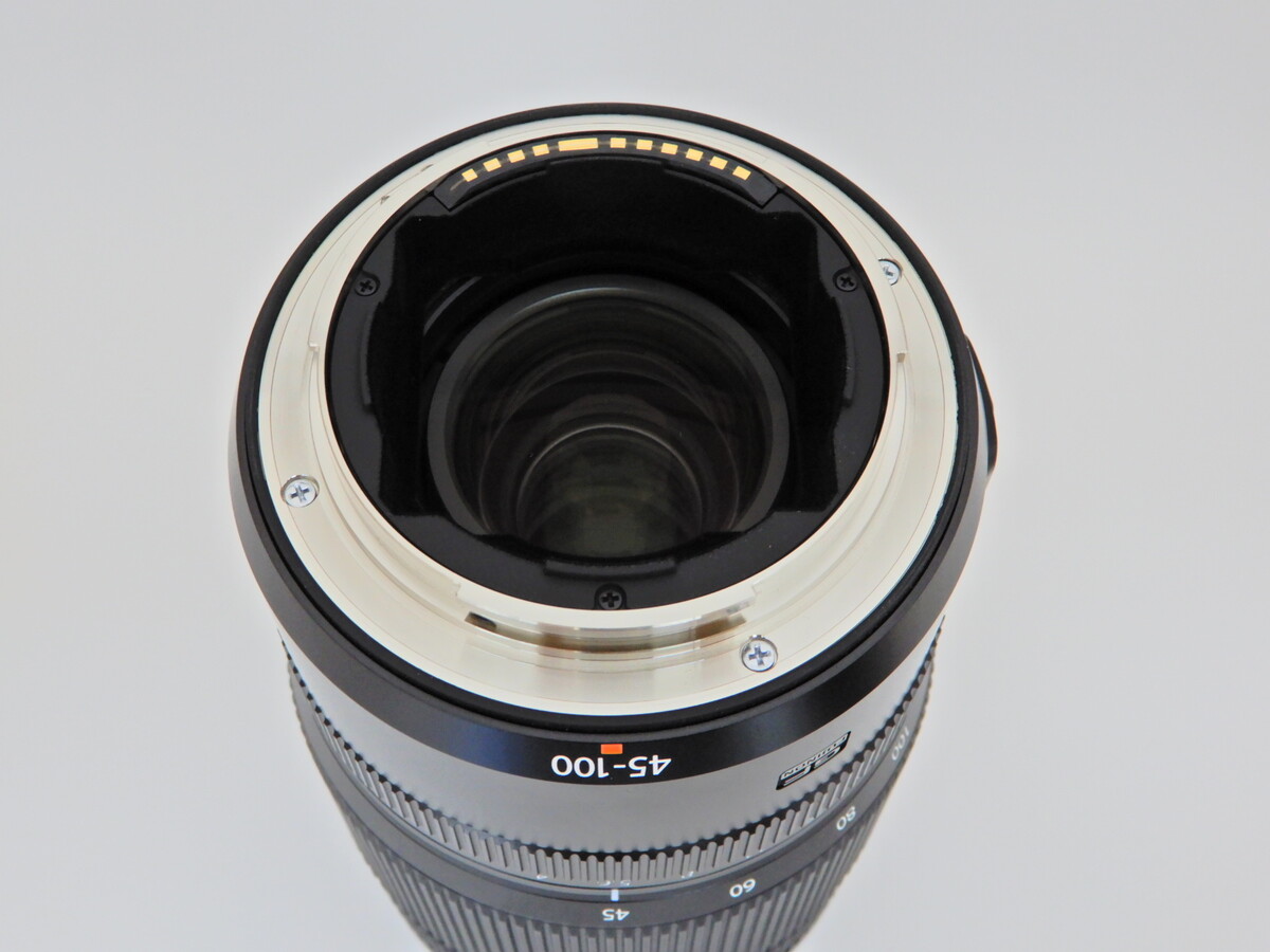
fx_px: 1651
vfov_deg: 32.2
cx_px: 635
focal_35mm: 45
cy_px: 476
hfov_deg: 42.1
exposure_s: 1/30
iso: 250
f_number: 4
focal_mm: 8
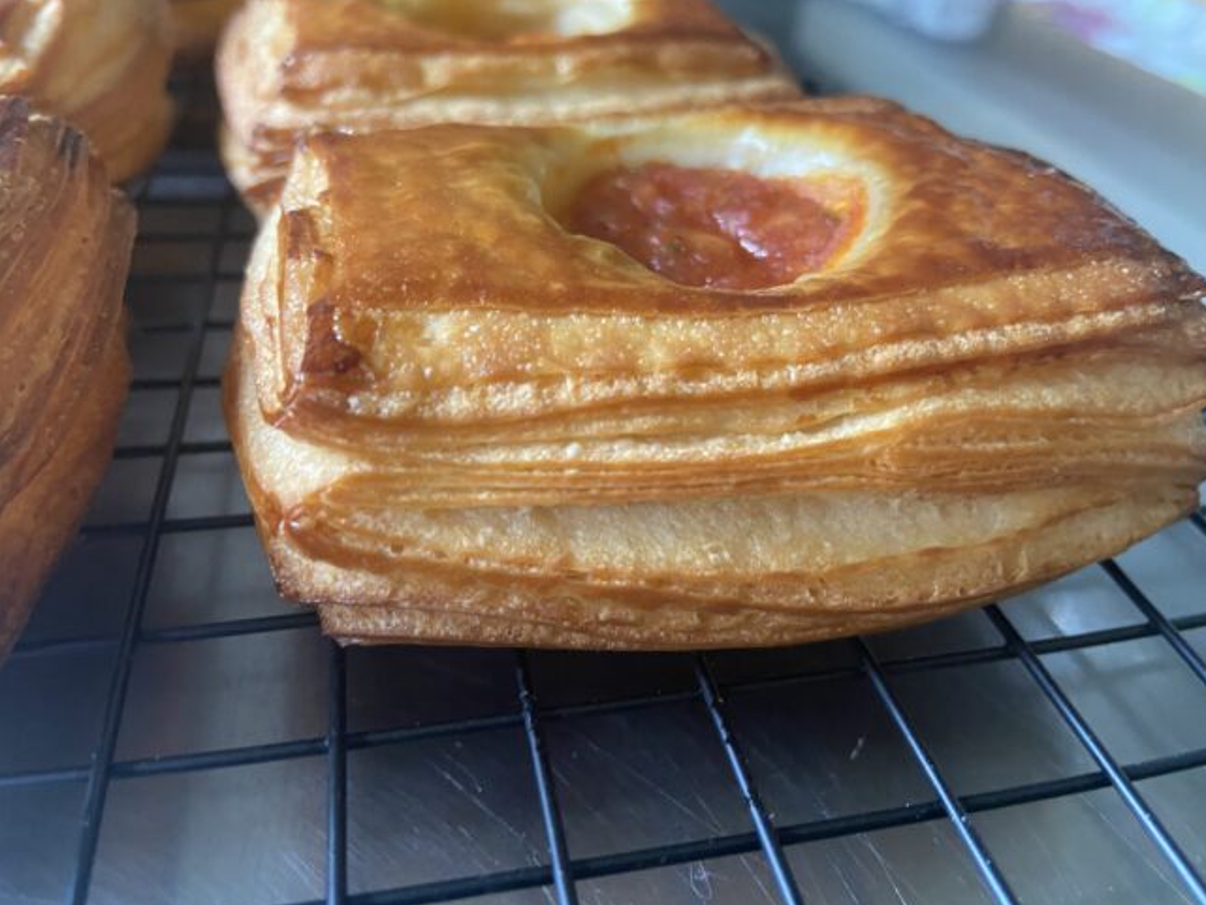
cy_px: 450
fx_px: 906
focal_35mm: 26
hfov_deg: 67.3
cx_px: 626
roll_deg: -5.3
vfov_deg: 53.1
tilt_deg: -34.6
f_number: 1.8
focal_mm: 4.25
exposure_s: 1/60
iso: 320
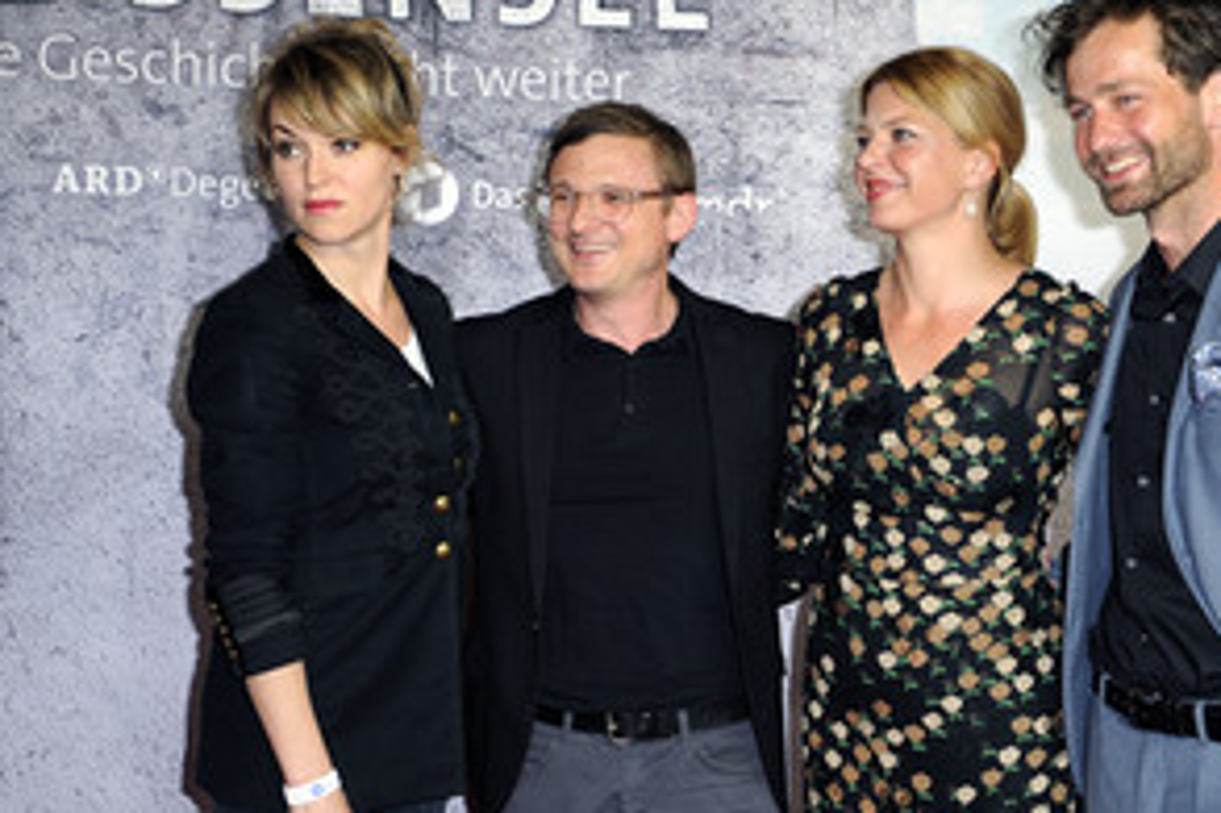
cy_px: 454
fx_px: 2712
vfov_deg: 17.0
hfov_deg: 25.3
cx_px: 721
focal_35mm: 80
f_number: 5.6
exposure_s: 1/160
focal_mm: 52
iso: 640
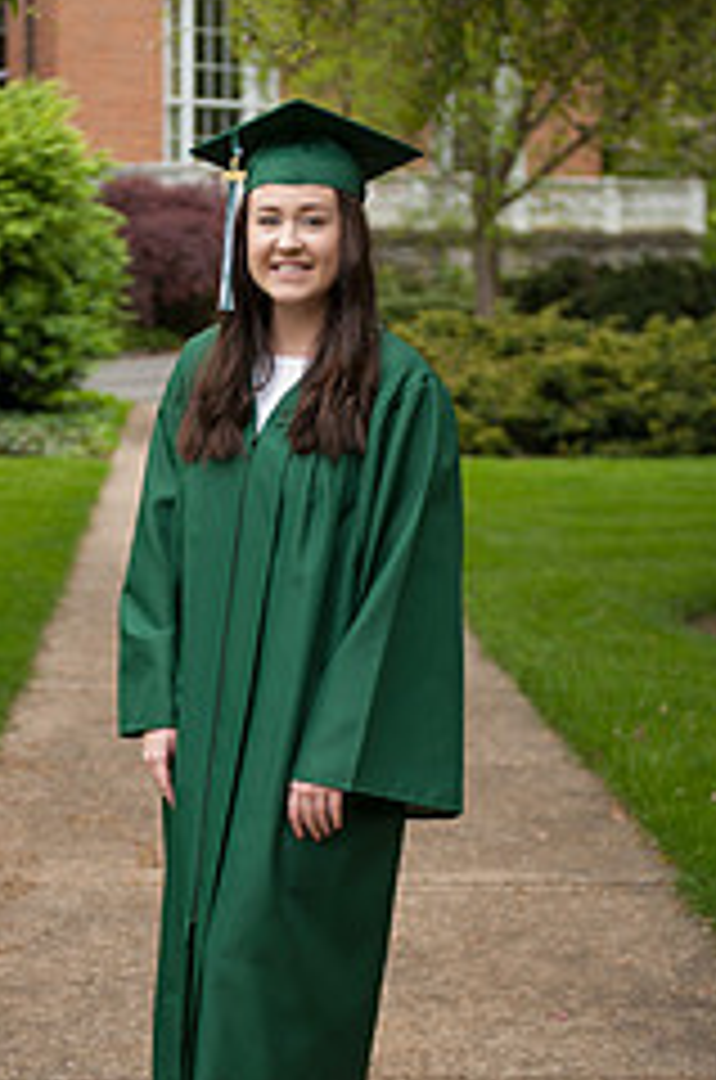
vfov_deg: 22.7
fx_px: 2696
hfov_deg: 15.1
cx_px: 232
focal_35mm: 90
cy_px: 567
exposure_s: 1/60
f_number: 2.8
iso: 160
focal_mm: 48
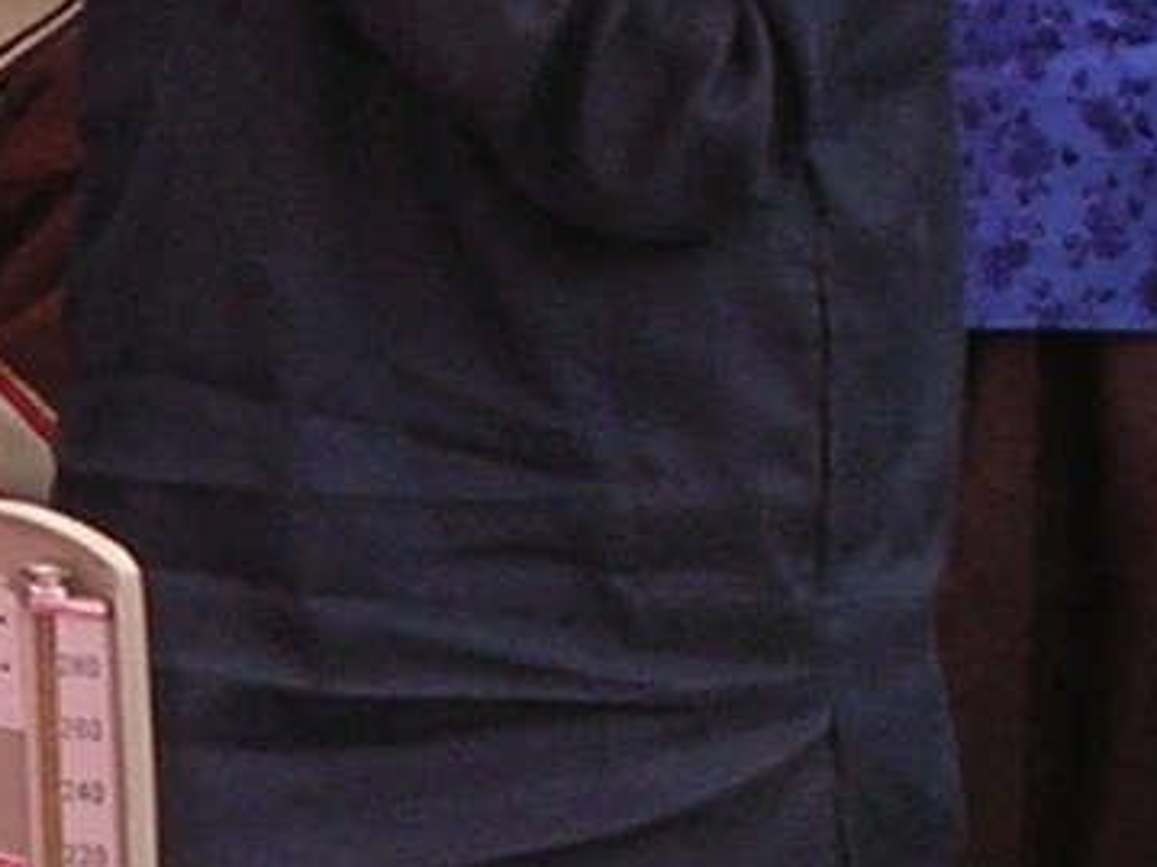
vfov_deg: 5.8
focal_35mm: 253
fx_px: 8453
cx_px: -171
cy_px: 1296
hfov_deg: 7.8
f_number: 5.6
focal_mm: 5.8
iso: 50
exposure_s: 1/55.5
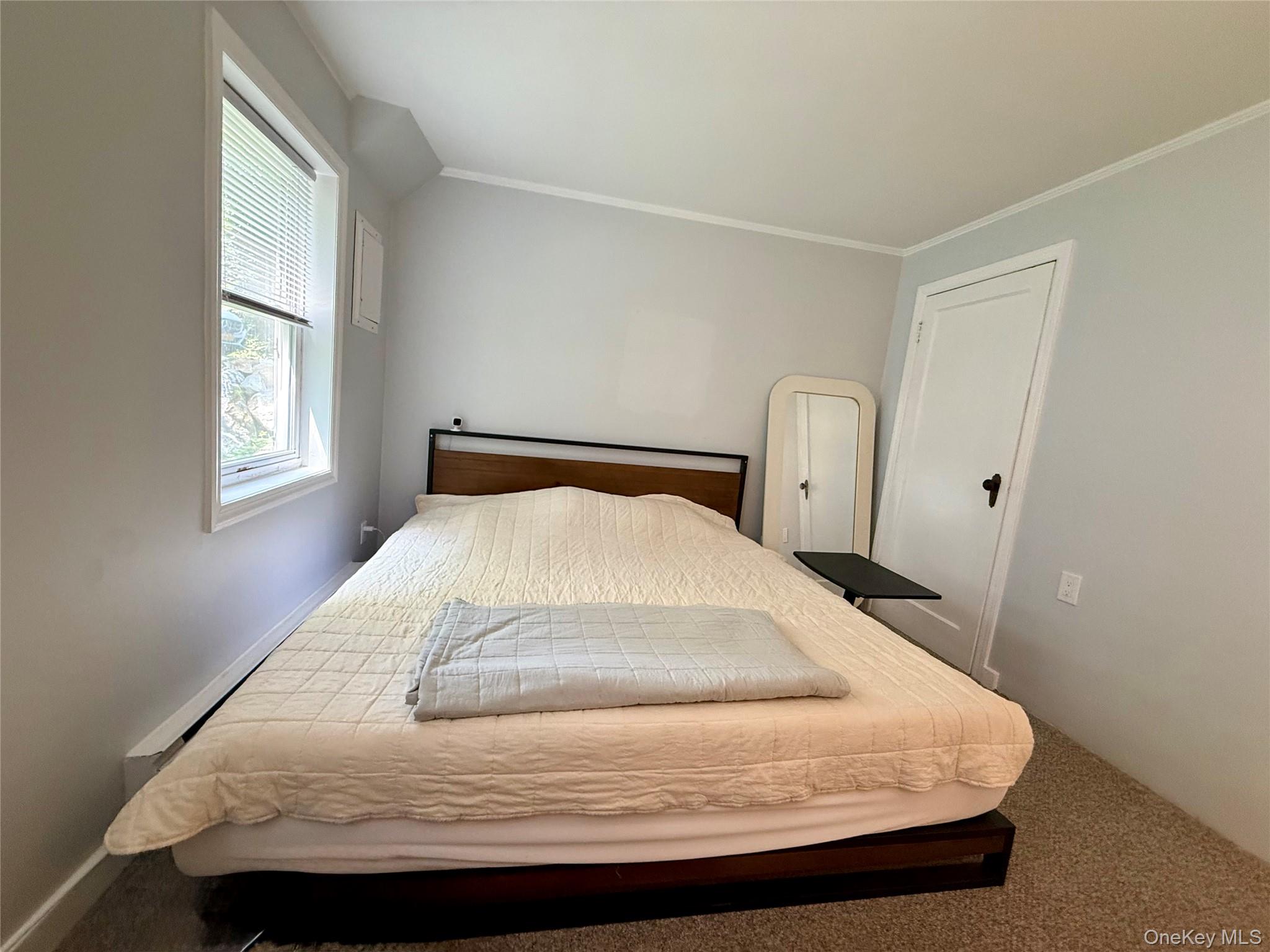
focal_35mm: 14
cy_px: 476
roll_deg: -6.4
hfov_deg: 102.1
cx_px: 635
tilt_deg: -7.0
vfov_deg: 85.7
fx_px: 514
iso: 320
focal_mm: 2.22
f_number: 2.2
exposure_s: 1/60
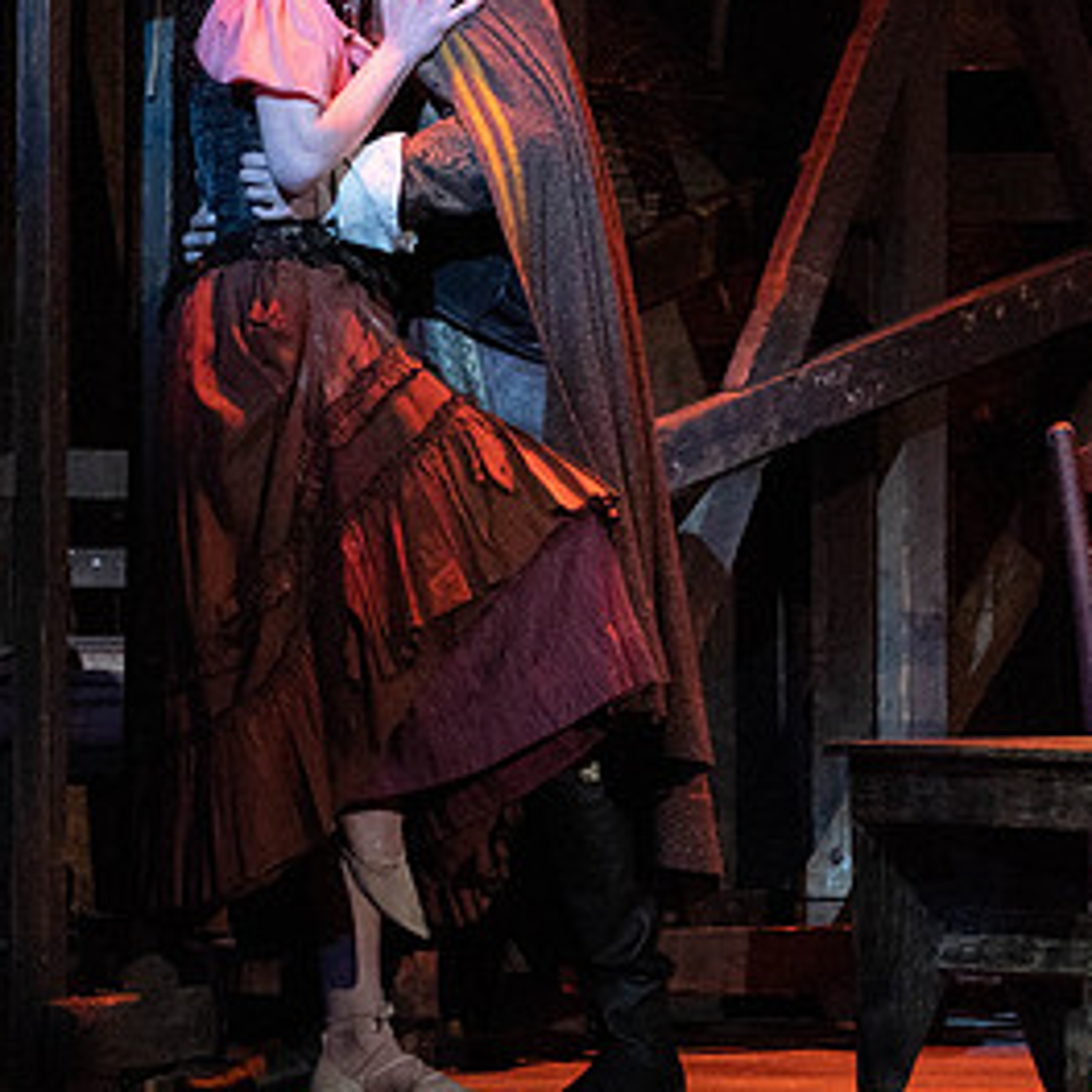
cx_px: 280
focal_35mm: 510
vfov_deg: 3.4
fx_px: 18202
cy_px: 25
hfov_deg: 3.4
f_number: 7.1
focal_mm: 200
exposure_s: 1/250
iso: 6400
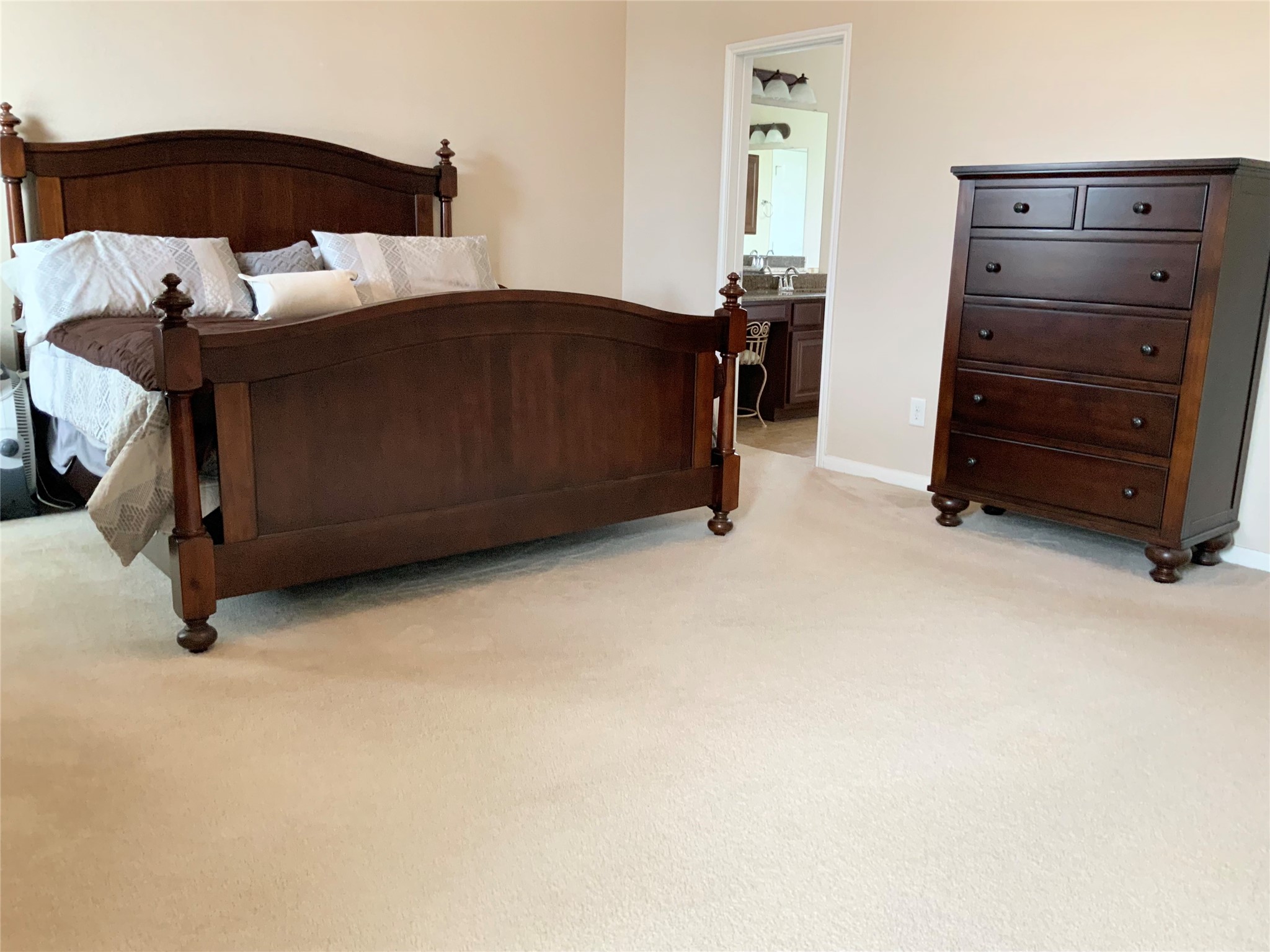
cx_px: 635
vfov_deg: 48.2
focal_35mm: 29
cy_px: 476
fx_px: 1064
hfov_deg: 61.7
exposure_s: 1/60
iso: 160
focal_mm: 3
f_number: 1.8
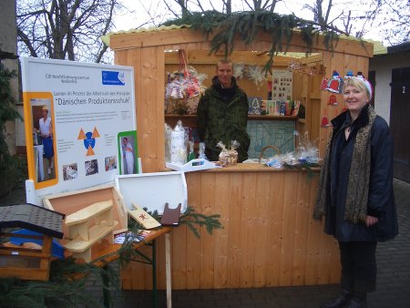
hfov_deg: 52.6
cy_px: 154
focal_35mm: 35
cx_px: 205
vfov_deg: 40.7
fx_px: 415
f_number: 2.6
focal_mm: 5.8
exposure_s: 1/100
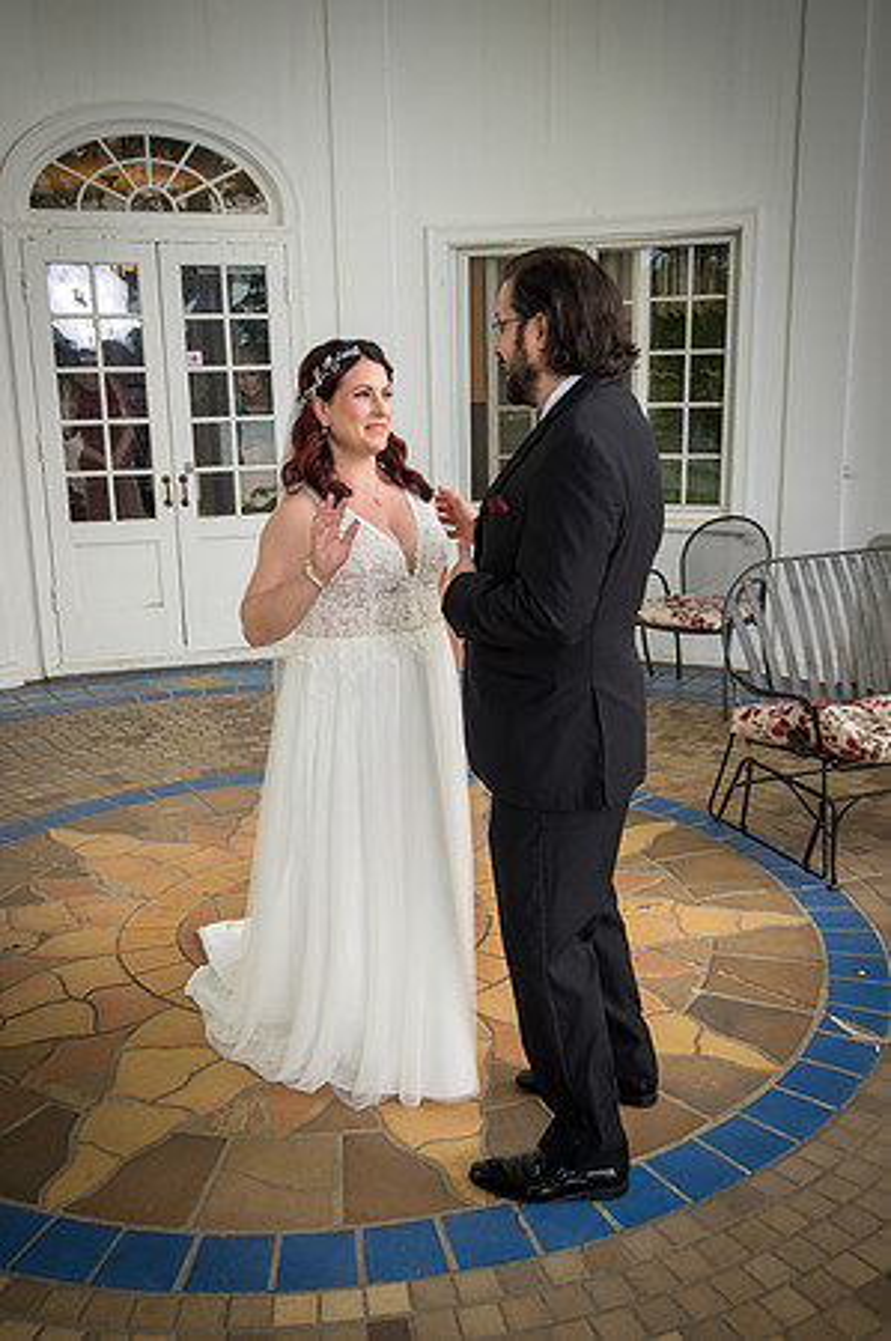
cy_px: 670
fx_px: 1302
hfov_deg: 37.8
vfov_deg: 54.5
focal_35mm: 35
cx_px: 446
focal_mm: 35
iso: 400
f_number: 4.8
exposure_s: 1/250
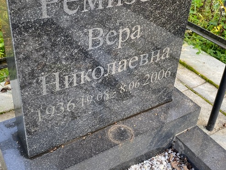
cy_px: 55
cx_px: 102
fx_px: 274
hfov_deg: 44.7
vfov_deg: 34.0
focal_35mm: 42
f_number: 1.8
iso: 40
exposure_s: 1/122
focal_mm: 4.25
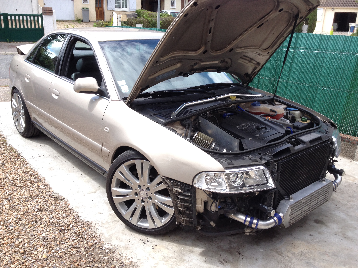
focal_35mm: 35
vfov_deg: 40.7
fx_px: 362
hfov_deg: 52.6
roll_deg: -3.5
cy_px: 134
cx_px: 179
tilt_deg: -21.9
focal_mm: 4.28
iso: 50
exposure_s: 1/557
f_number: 2.4
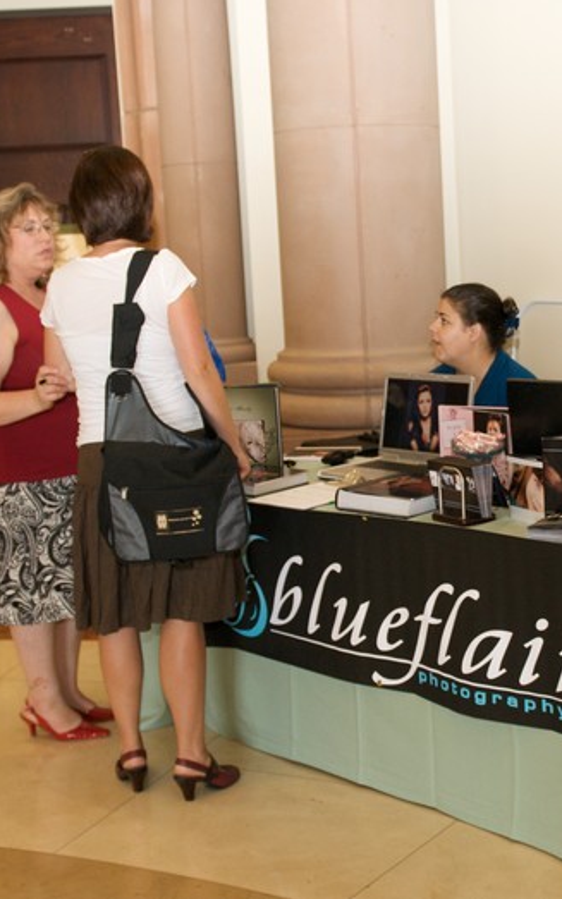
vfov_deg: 36.3
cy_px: 445
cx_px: 438
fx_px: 1372
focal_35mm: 56
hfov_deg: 22.9
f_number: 2.8
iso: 640
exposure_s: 1/160
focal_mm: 24
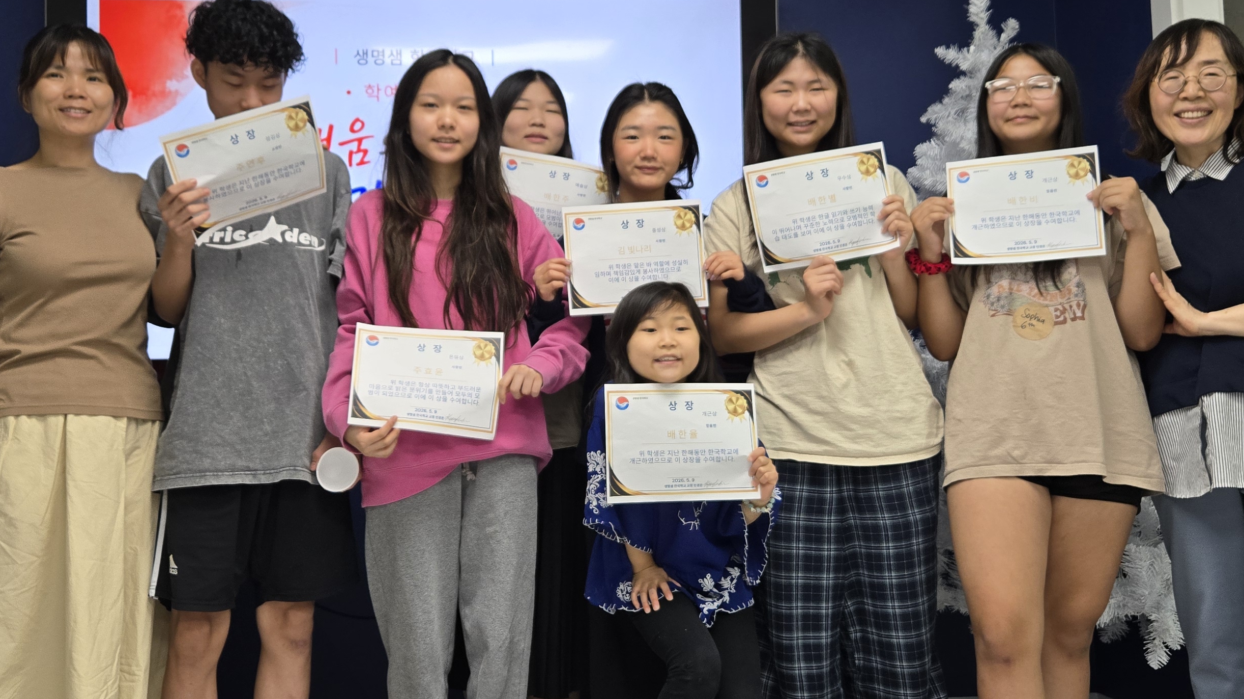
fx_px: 1352
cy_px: 291
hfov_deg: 49.4
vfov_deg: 29.0
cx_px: 600
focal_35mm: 41
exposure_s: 1/120
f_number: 1.8
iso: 100
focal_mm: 5.4
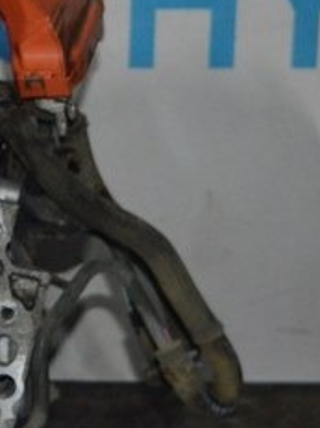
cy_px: 147
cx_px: -387
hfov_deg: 8.3
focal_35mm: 166
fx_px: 2048
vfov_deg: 11.9
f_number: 4
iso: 1400
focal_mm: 26
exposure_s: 1/60
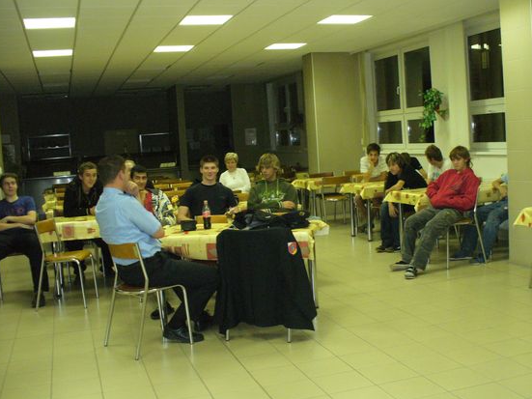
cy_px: 200
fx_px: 661
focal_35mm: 43
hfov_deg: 43.8
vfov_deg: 33.6
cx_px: 300
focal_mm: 6.1
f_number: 2.8
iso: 250
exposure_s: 1/30
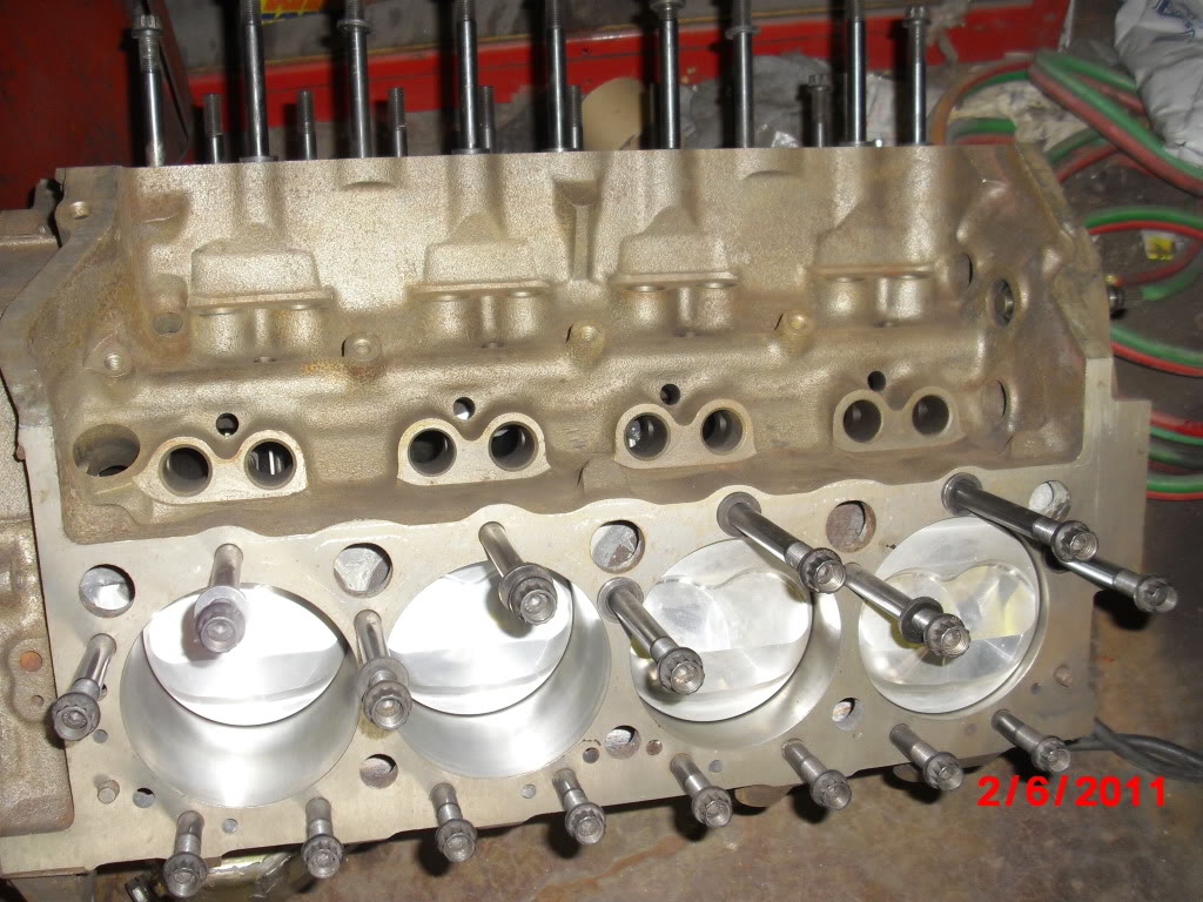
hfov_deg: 49.0
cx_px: 602
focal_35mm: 38
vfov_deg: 37.7
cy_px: 451
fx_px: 1321
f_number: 2.8
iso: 100
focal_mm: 6.2
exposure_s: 1/100
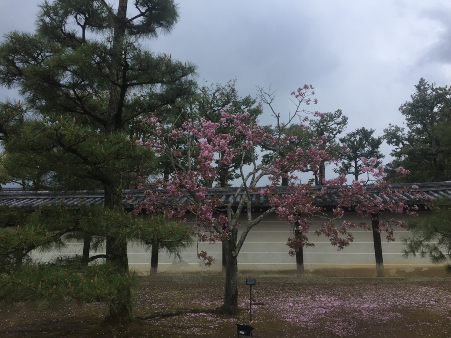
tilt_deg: +10.9
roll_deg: -1.4
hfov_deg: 61.7
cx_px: 226
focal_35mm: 29
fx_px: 378
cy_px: 169
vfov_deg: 48.2
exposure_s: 1/1130
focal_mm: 4.15
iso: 32
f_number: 2.2
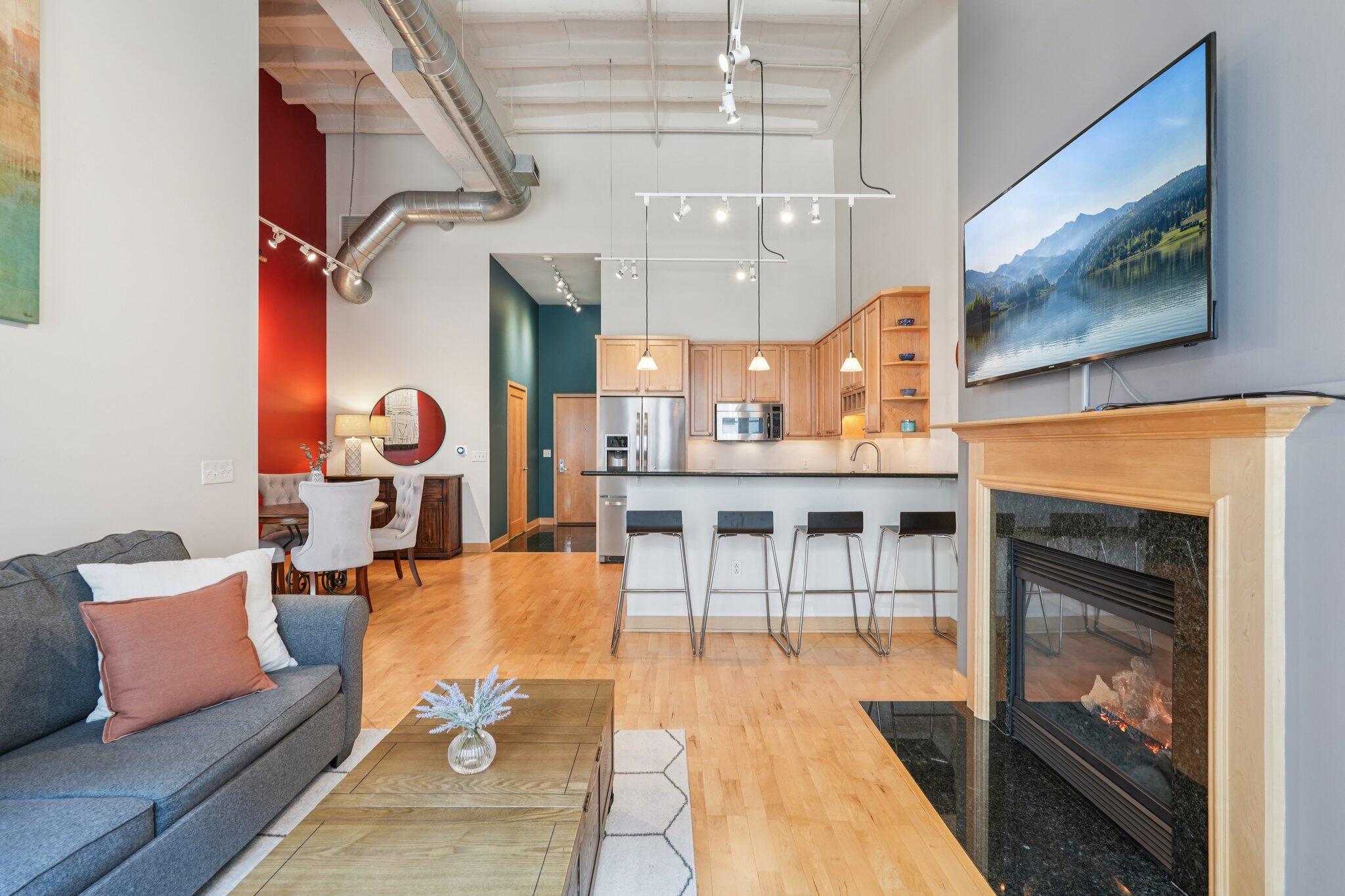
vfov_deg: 70.4
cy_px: 448
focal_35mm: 17
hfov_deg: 93.3
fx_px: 635
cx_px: 672
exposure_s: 1/5
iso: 320
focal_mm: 17
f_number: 8
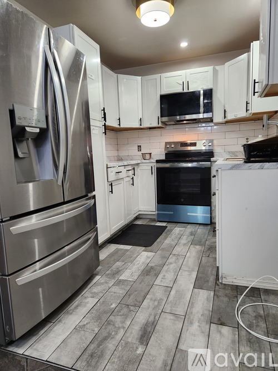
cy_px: 186
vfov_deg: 73.9
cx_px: 139
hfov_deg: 58.9
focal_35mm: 23
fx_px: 246
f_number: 1.8
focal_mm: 5.4
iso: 250
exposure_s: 1/120
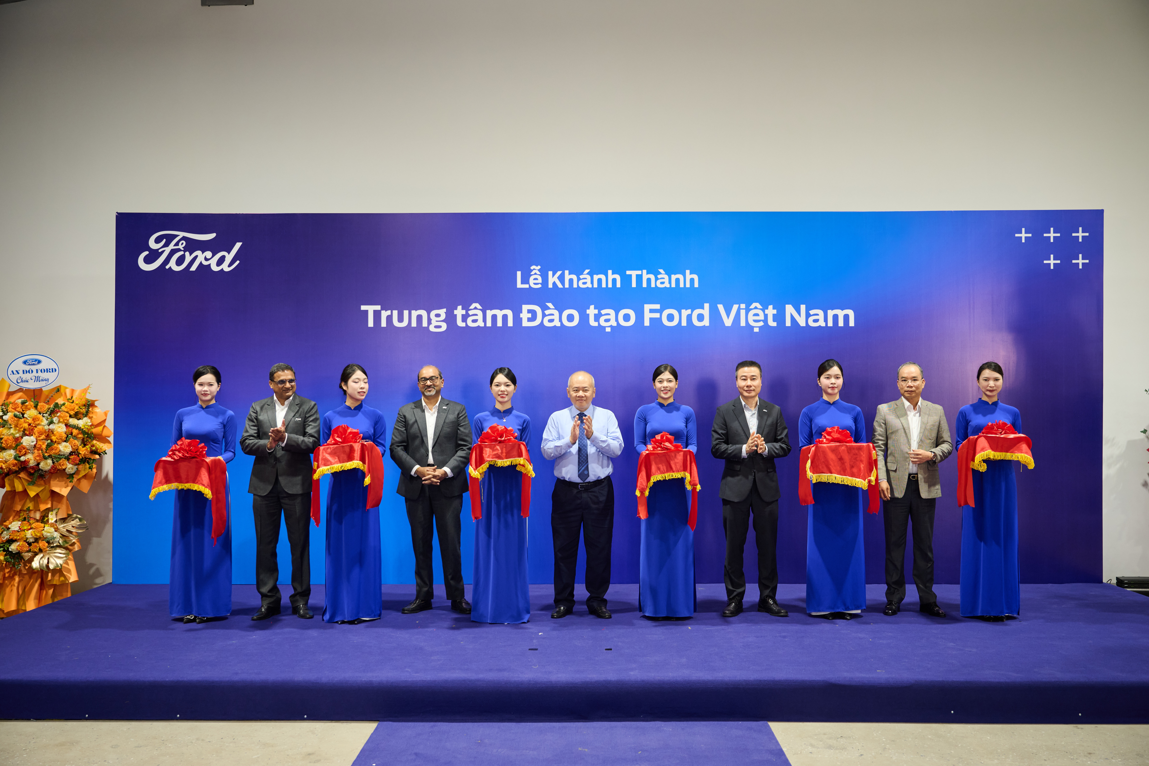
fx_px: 1053
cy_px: 383
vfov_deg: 40.0
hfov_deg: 57.2
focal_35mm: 33
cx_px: 574
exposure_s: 1/160
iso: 500
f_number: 3.2
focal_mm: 33
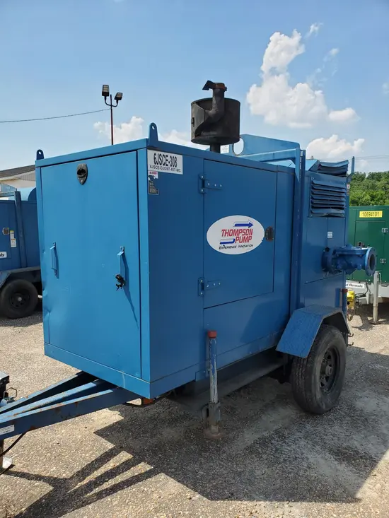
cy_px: 259
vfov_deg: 67.3
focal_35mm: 26
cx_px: 194
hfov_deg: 53.1
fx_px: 389
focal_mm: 4.3
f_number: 2.4
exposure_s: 1/1221
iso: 50
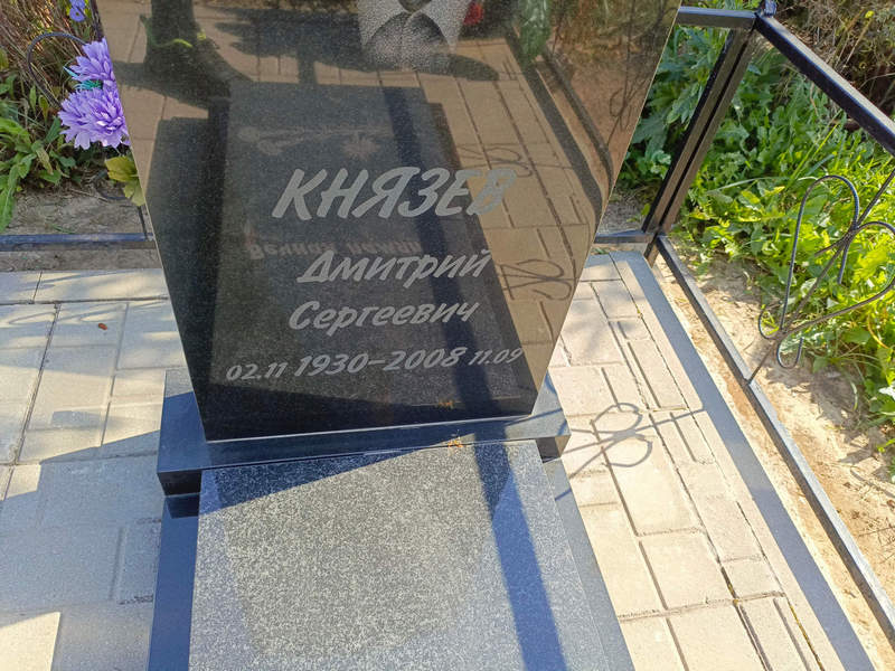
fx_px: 646
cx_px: 448
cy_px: 336
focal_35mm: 25
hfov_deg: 69.4
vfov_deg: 54.9
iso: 102
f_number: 1.69
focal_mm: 4.76
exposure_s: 1/368
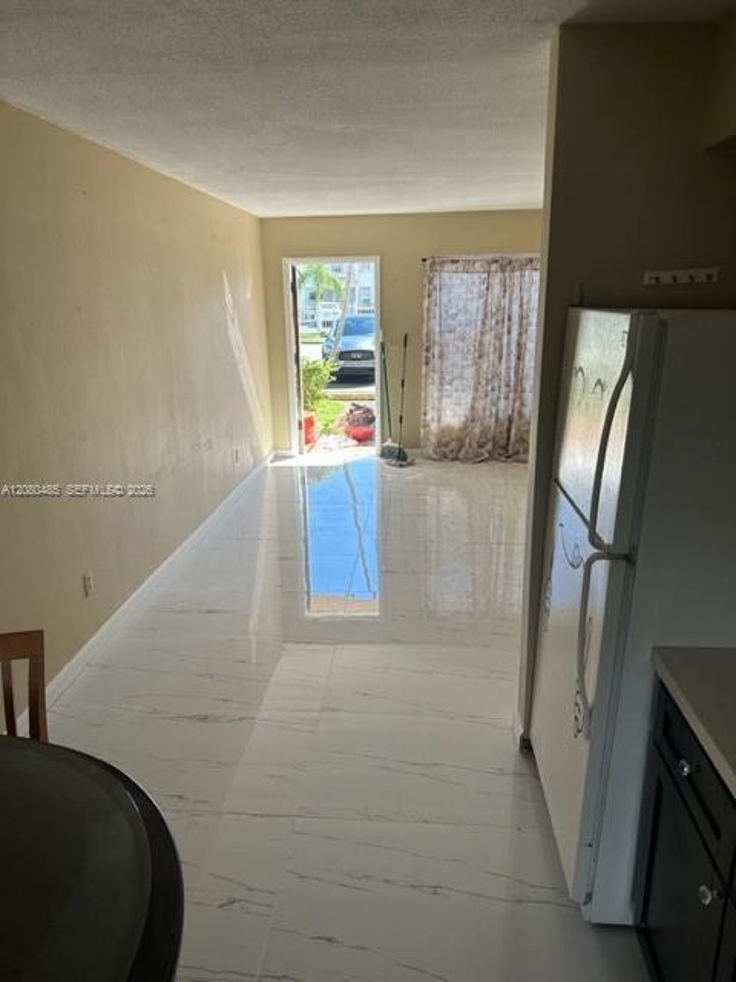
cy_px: 491
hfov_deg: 56.8
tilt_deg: -16.7
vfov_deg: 71.6
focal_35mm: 24
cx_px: 368
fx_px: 680
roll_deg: +0.5
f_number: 1.78
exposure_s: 1/414
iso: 80
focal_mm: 6.86
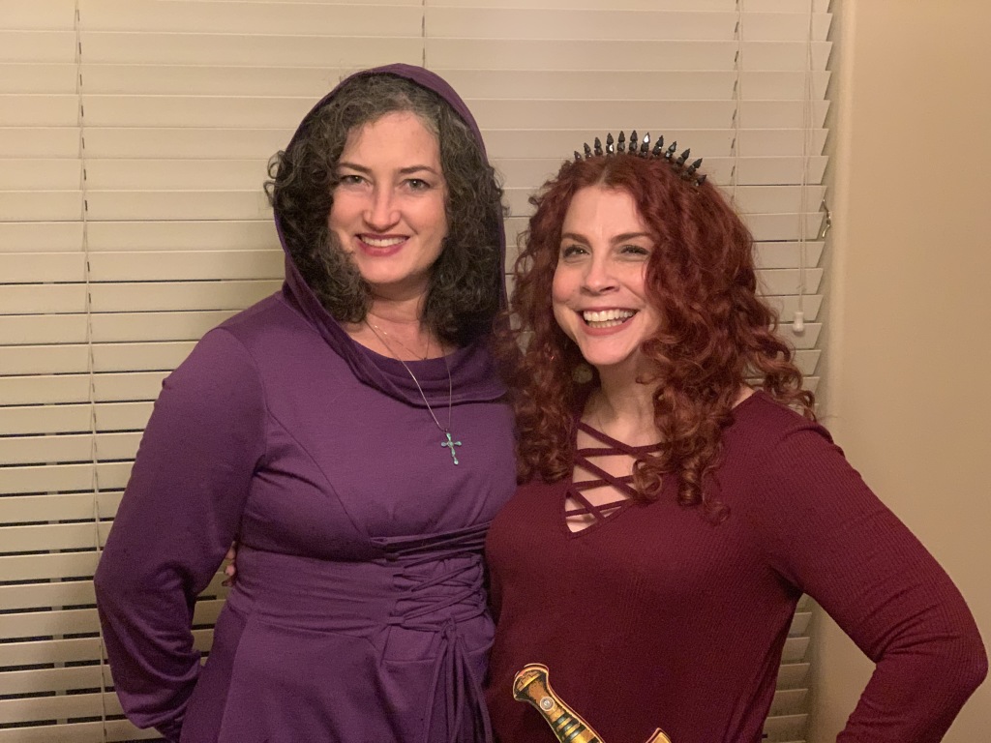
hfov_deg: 36.8
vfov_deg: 28.0
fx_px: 1489
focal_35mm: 52
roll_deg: +0.5
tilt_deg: -7.1
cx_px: 496
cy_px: 372
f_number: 2.4
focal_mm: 6
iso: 640
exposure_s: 1/30
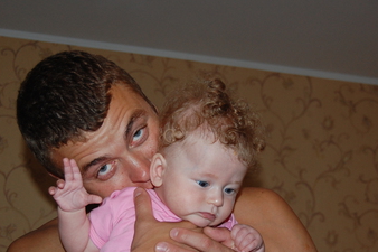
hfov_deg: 26.0
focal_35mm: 78
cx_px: 188
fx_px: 819
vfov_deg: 17.4
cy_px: 189
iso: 400
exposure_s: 1/60
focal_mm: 32
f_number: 4.5
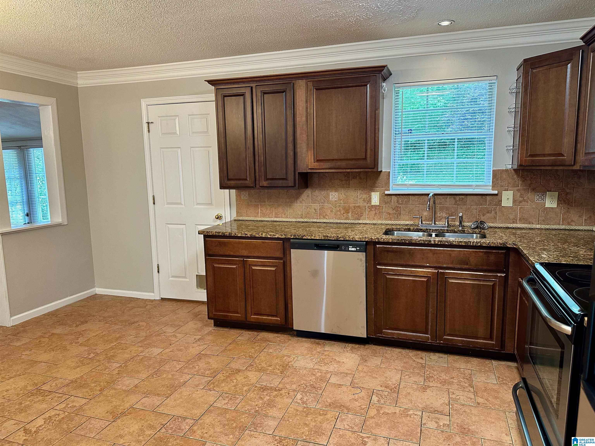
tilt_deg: -7.6
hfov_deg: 71.6
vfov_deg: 56.8
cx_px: 298
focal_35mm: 24
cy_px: 223
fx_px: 413
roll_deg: +1.0
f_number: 1.78
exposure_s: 1/60
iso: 250
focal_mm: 6.86
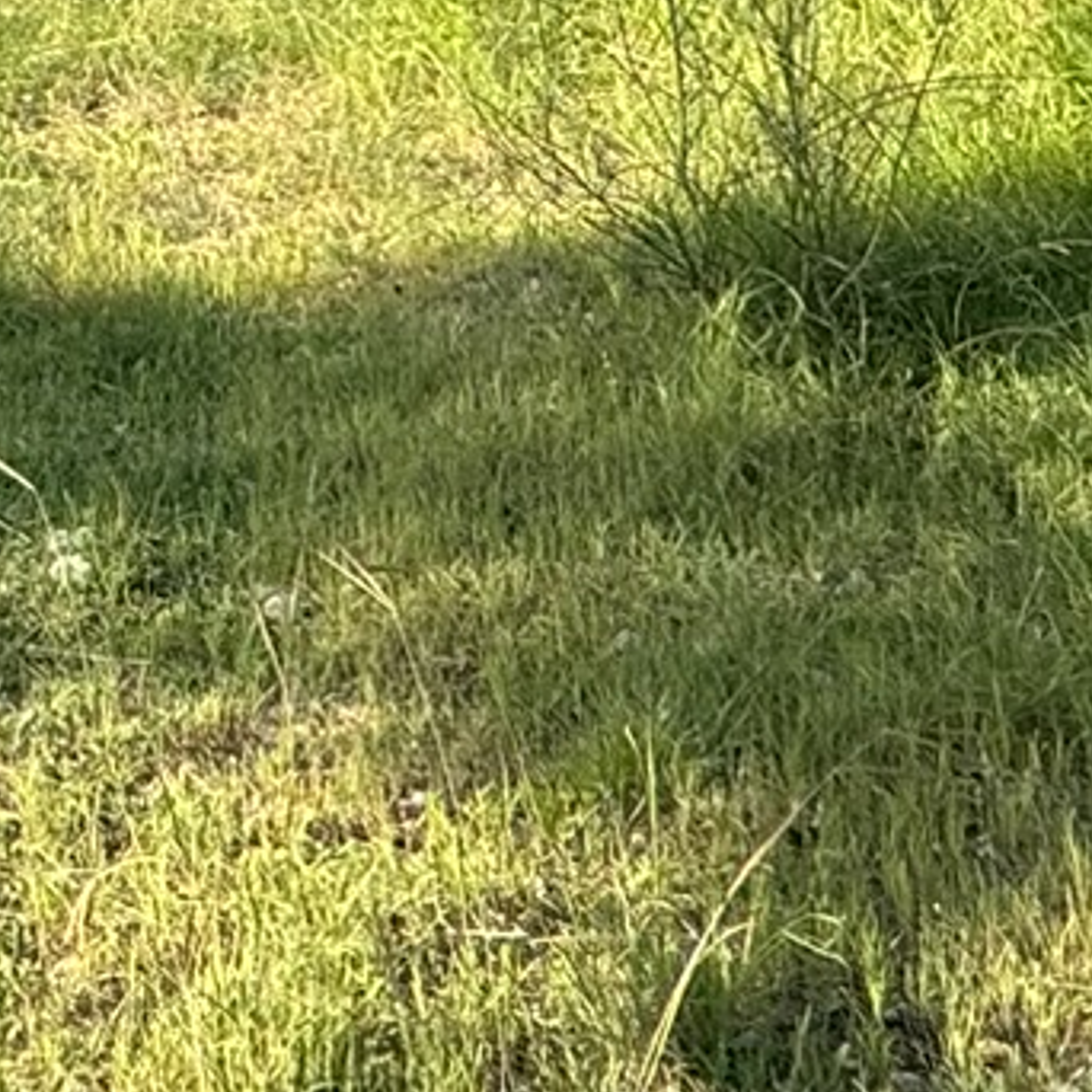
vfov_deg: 19.4
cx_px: -255
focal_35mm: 74
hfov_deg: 21.5
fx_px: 2641
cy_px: -690
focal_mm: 2.22
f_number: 2.2
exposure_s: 1/605
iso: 40
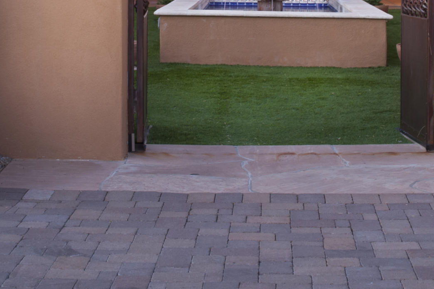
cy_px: -85
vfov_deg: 13.1
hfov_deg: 20.2
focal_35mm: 101
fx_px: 1217
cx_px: 245
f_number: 10
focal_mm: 35
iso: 400
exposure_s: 1/3
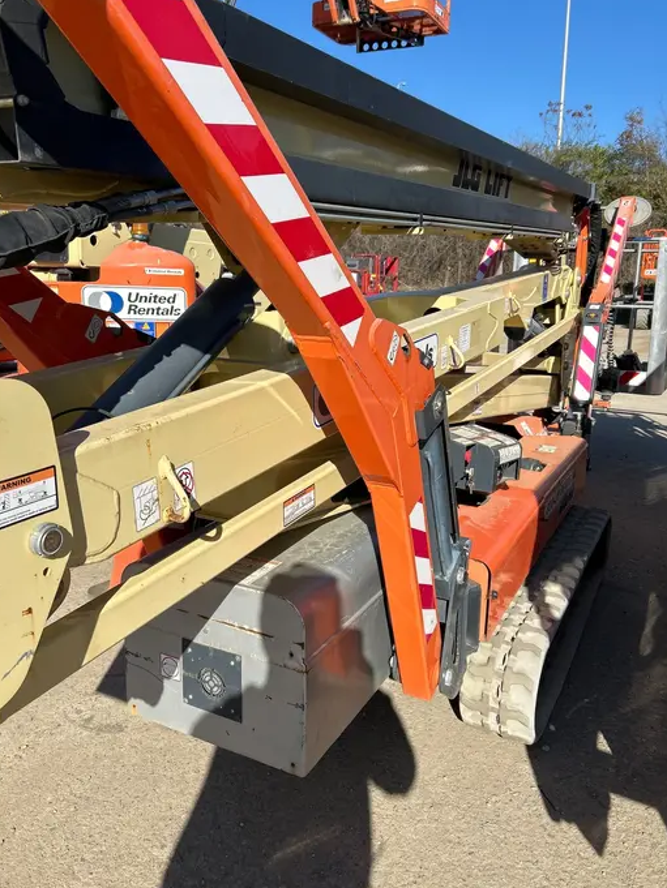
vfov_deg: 63.4
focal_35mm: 28
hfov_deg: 49.8
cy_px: 431
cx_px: 345
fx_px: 719
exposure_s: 1/4115
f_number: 1.5
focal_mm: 5.7
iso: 50
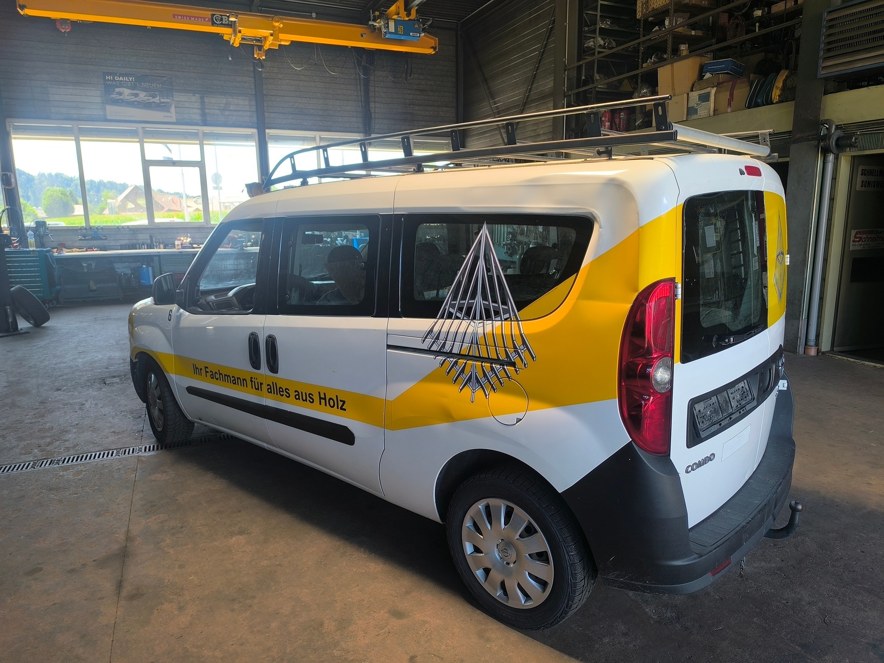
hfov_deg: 73.9
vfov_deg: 58.9
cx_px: 442
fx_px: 587
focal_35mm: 23
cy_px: 332
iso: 80
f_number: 1.65
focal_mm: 6.14
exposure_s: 1/100
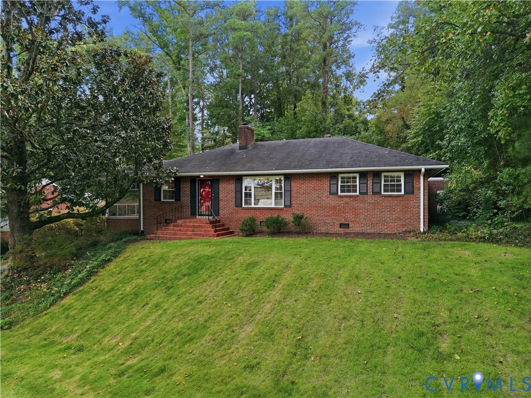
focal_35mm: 24
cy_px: 199
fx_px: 368
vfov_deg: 56.8
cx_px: 266
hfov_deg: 71.6
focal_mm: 8.7
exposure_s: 1/80
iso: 200
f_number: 1.8
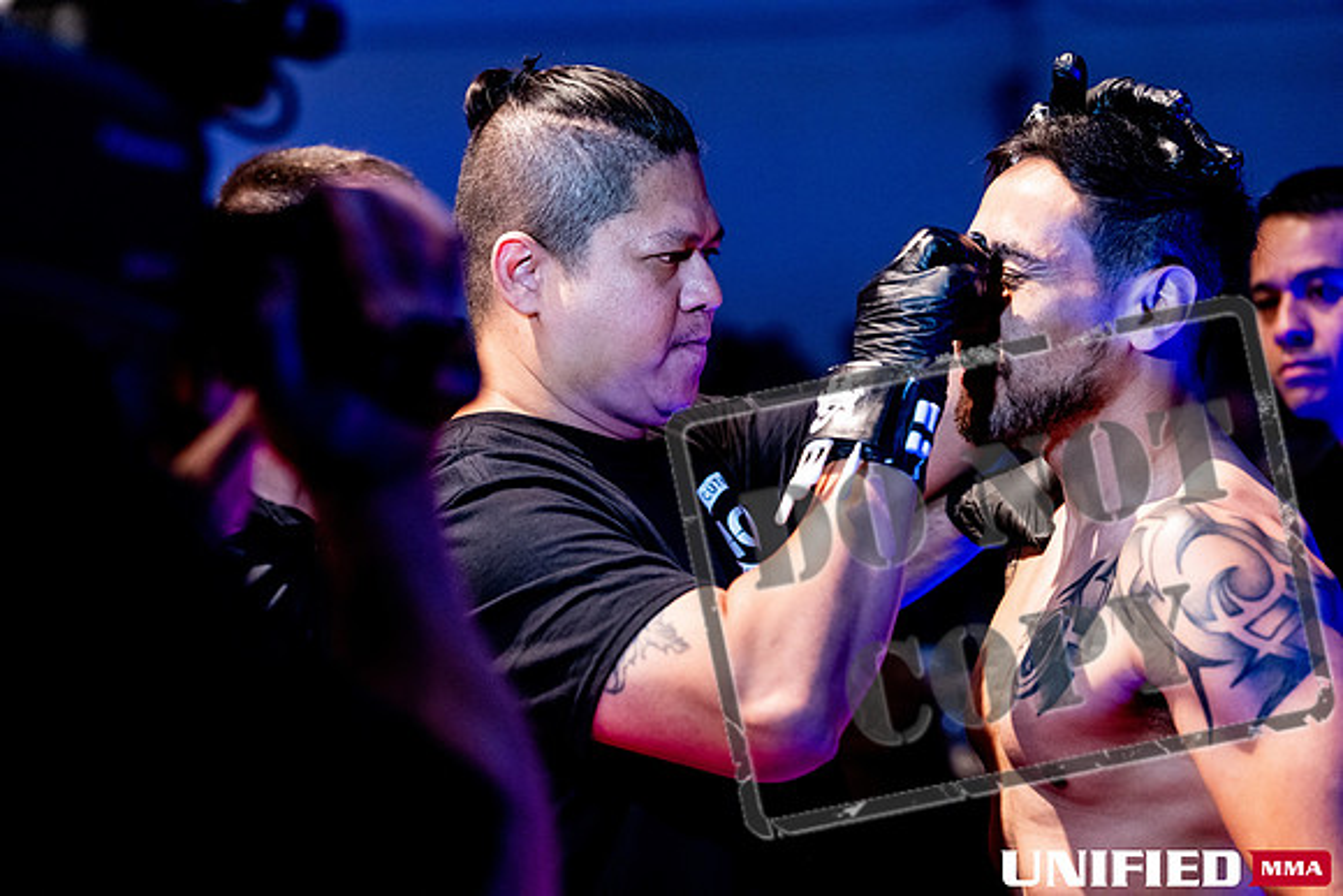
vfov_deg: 15.9
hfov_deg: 23.6
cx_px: 672
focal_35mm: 86
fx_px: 3209
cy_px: 448
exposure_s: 1/500
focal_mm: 86
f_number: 2.8
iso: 3200
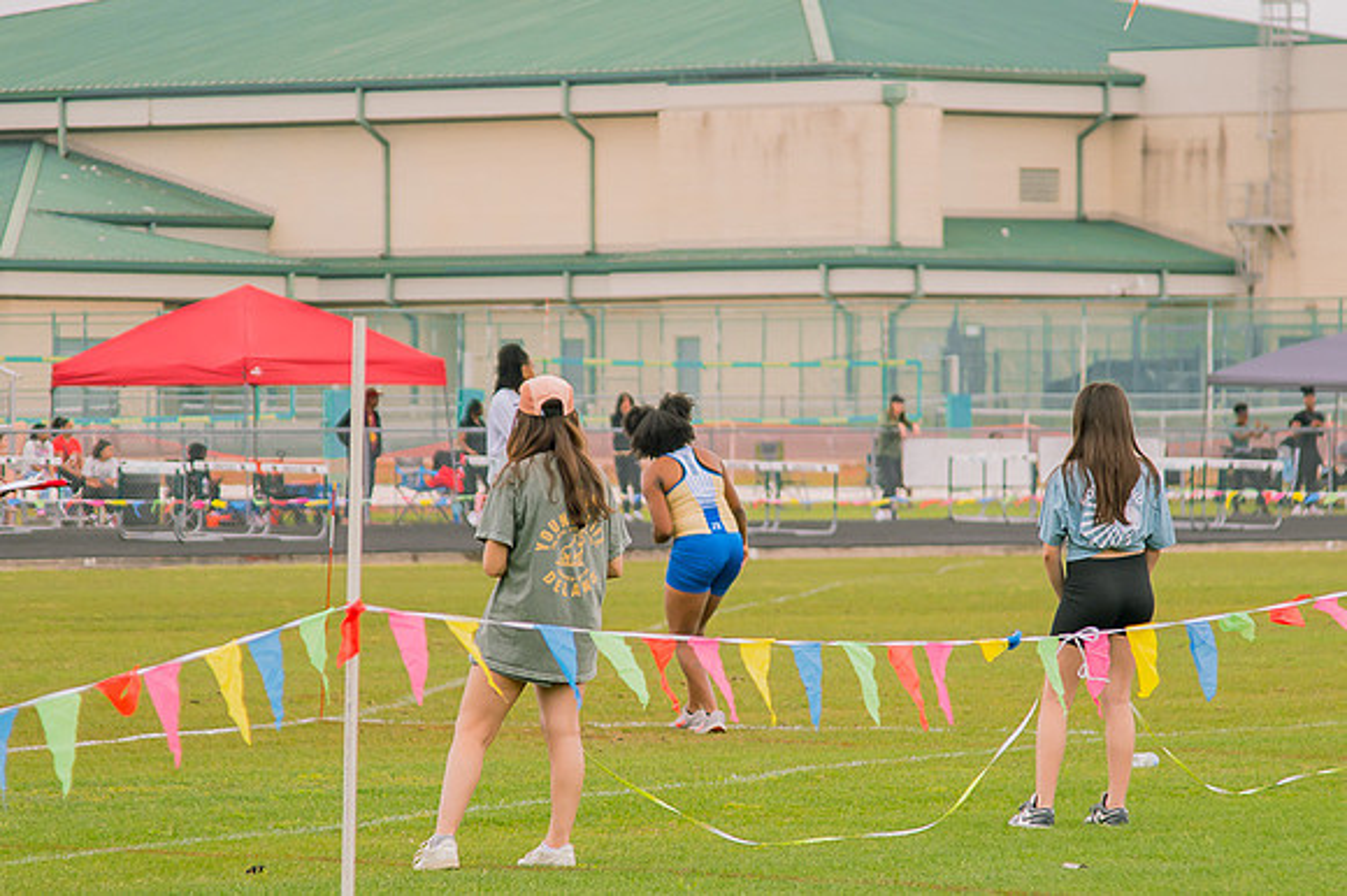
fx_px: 9525
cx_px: 763
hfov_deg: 8.1
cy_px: 474
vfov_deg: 5.4
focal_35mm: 255
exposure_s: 1/200
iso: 200
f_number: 4
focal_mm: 120
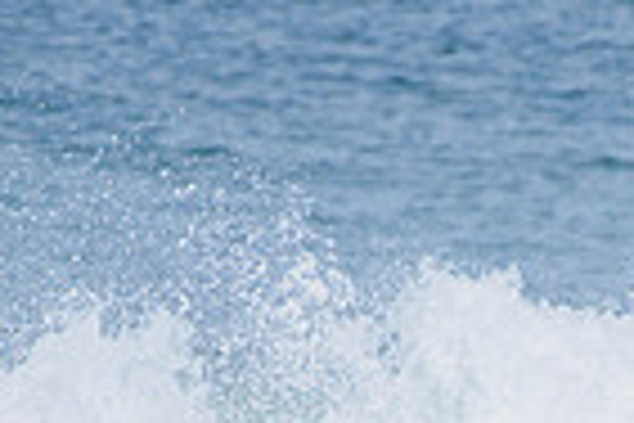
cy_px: 799
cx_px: 445
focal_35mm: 2064
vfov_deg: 0.7
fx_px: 36346
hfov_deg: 1.0
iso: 250
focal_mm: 500
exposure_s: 1/2000
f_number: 5.6
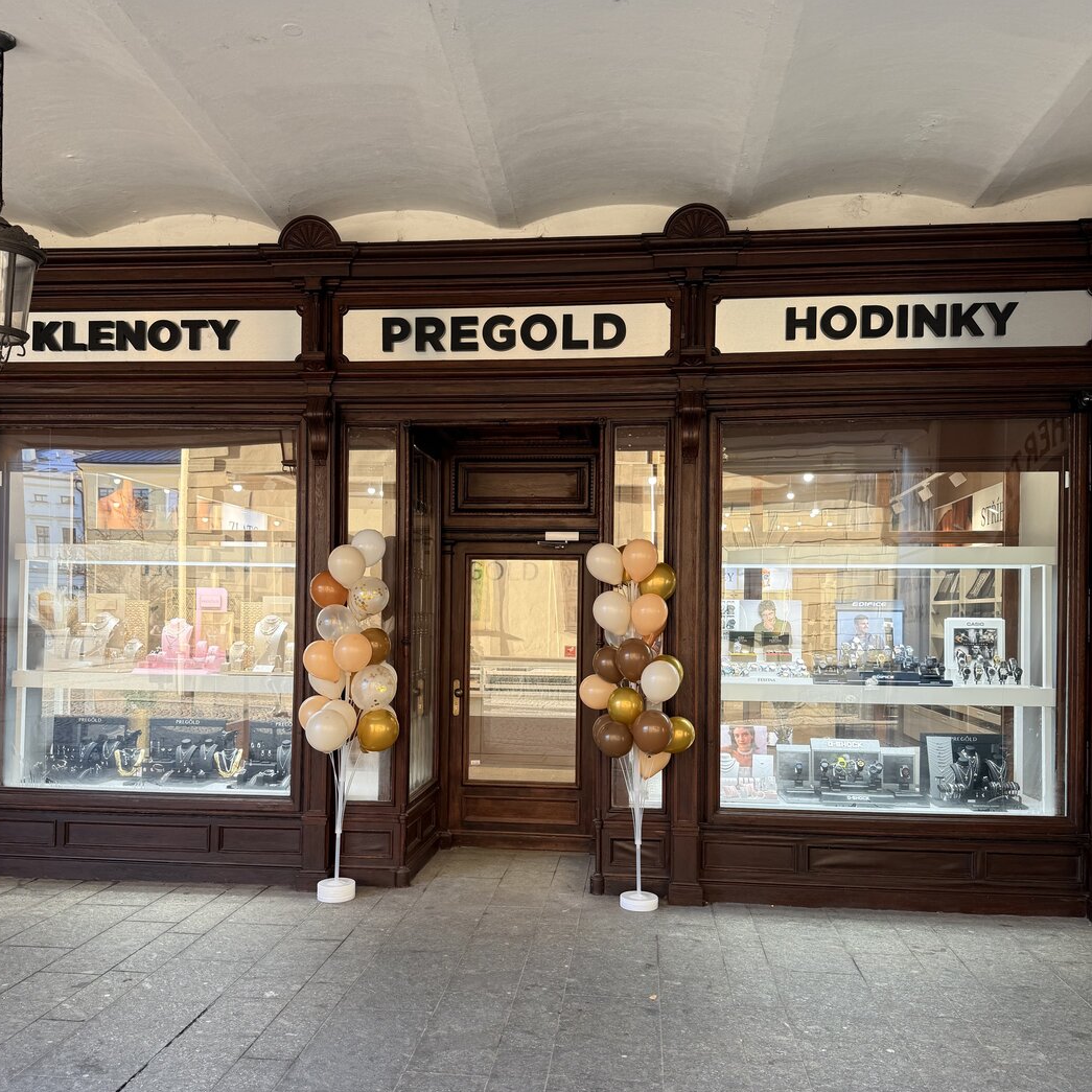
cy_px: 611
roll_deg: -0.6
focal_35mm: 29
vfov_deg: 55.5
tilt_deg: +1.2
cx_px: 533
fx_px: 1035
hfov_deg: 55.6
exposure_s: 1/155
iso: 80
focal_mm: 6.76
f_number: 1.78
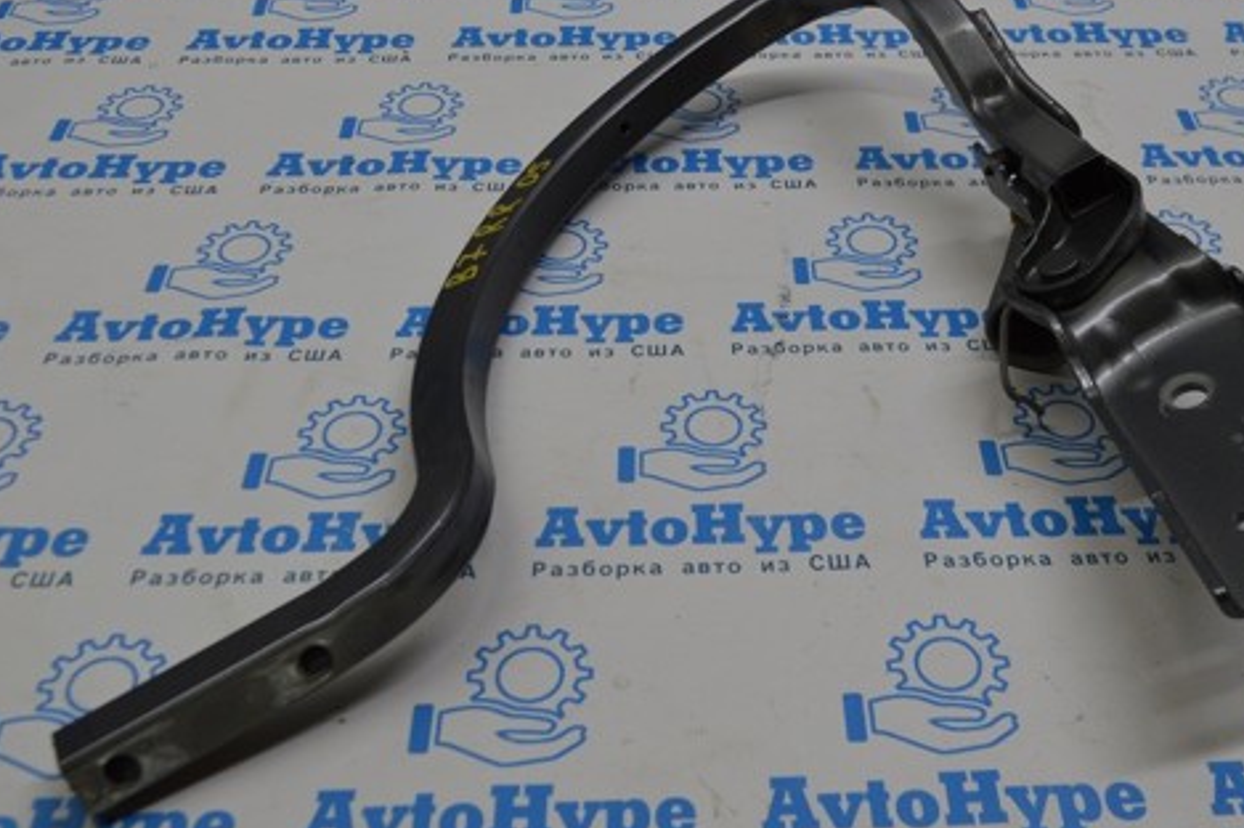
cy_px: 312
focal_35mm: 45
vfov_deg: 29.7
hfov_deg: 43.5
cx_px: 711
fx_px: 1554
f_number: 5.6
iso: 220
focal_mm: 22
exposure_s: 1/60
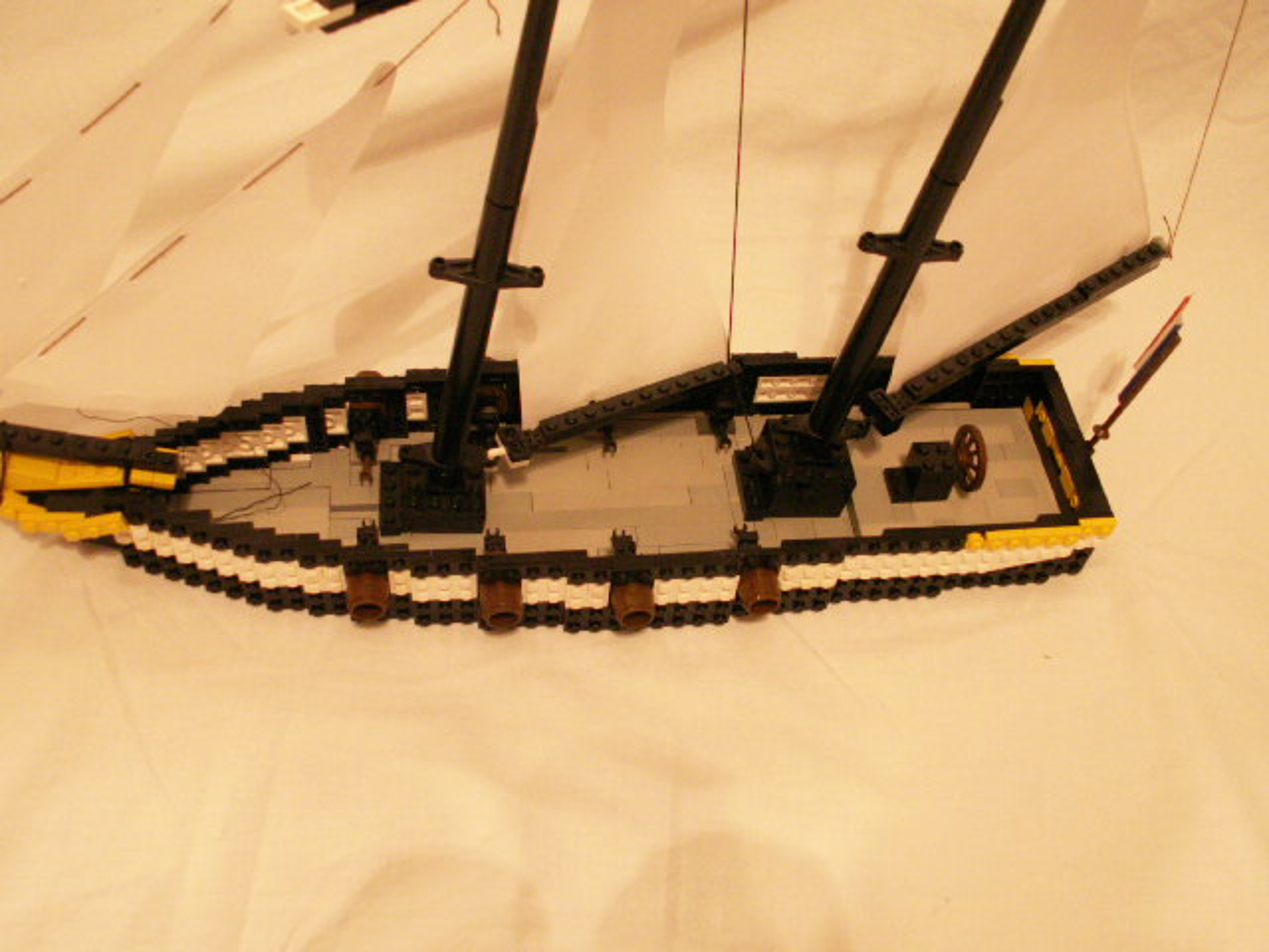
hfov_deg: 52.6
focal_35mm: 35
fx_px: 1283
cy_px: 476
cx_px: 634
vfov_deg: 40.7
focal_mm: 5.86
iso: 160
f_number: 2.8
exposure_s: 1/5
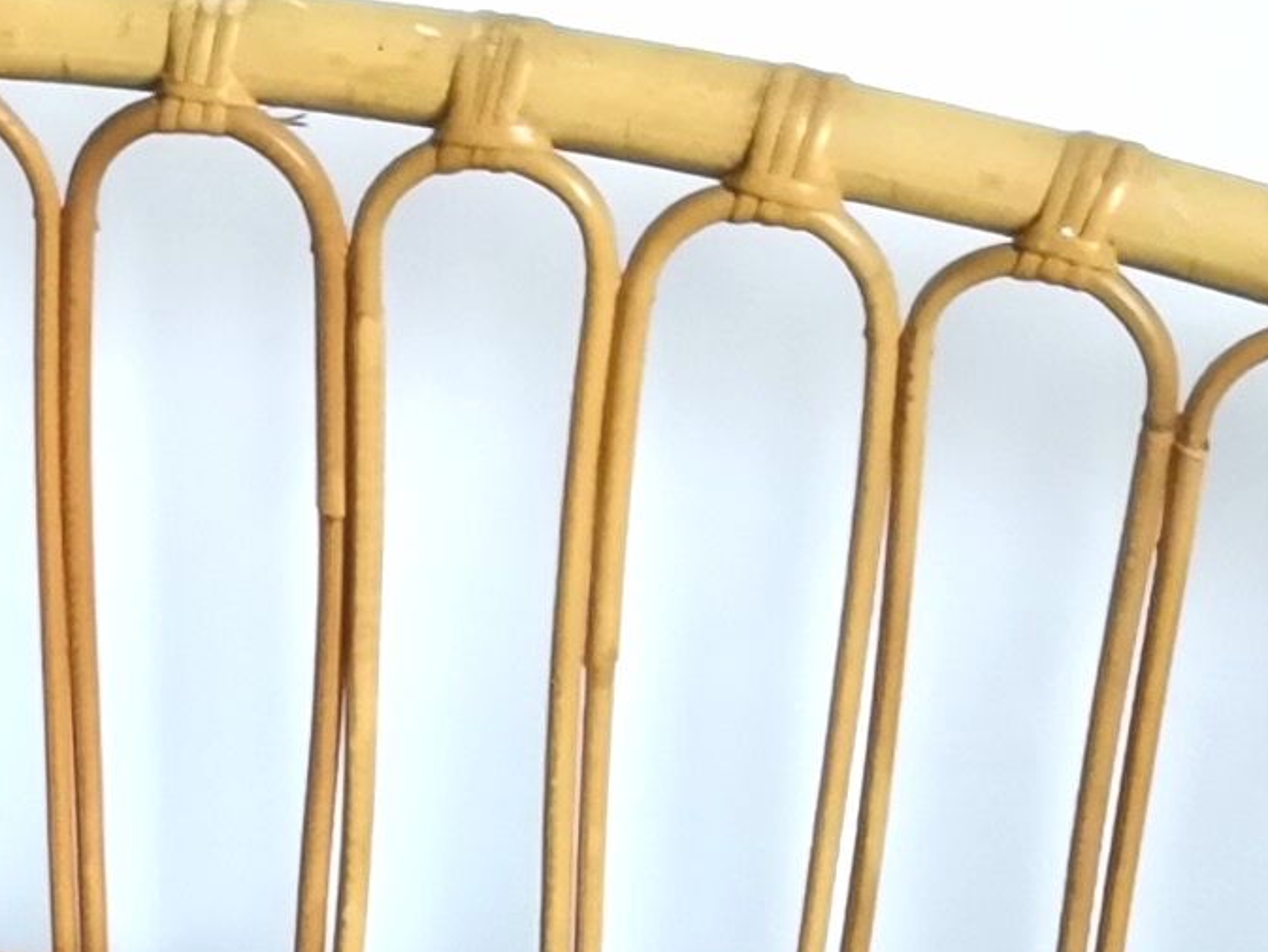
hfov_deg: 14.7
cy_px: 2044
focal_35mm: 131
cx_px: -139
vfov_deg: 10.2
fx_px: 4799
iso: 640
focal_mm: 3.95
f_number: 1.6
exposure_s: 1/20
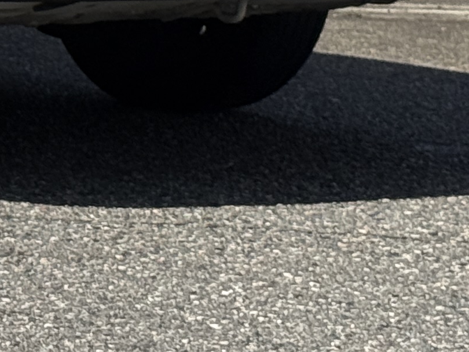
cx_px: -355
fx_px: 3237
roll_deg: +0.8
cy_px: -398
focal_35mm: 239
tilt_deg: +2.6
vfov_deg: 6.0
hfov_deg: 8.0
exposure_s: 1/8772
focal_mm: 6.76
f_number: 1.78
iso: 64
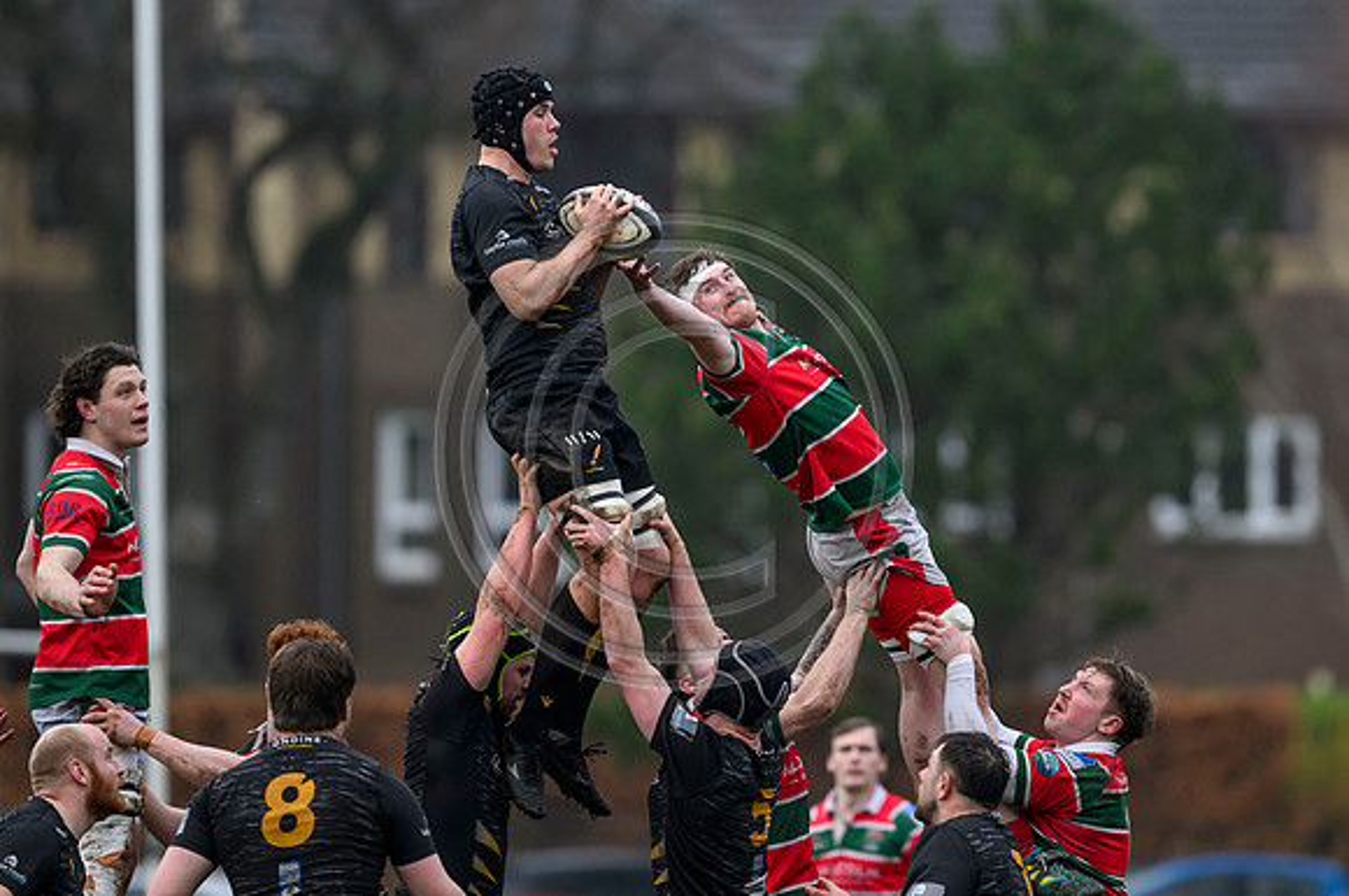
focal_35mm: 497
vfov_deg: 2.8
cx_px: 833
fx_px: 18583
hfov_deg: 4.2
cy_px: 340
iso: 2500
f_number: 3.5
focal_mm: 400
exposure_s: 1/2500
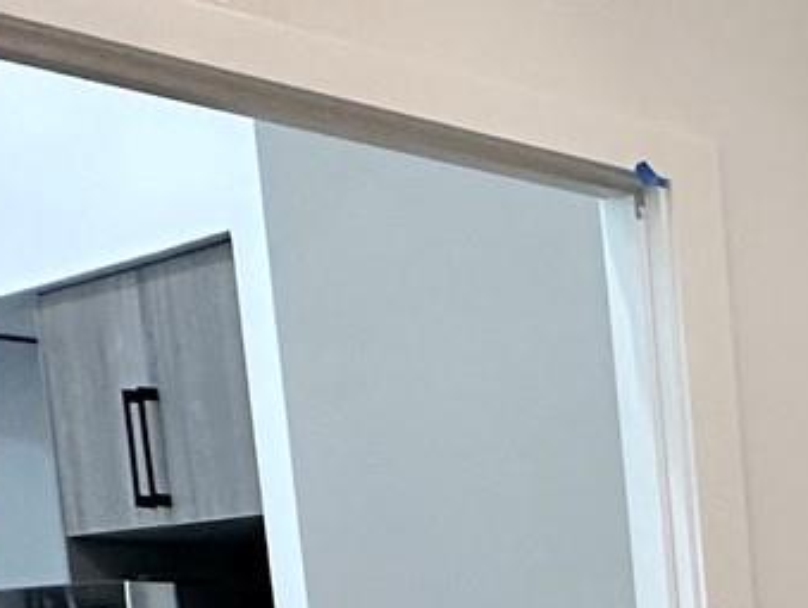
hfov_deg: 17.1
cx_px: 1759
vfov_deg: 20.3
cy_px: 801
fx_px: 1542
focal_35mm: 66
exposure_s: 1/120
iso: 200
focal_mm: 2.22
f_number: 2.2
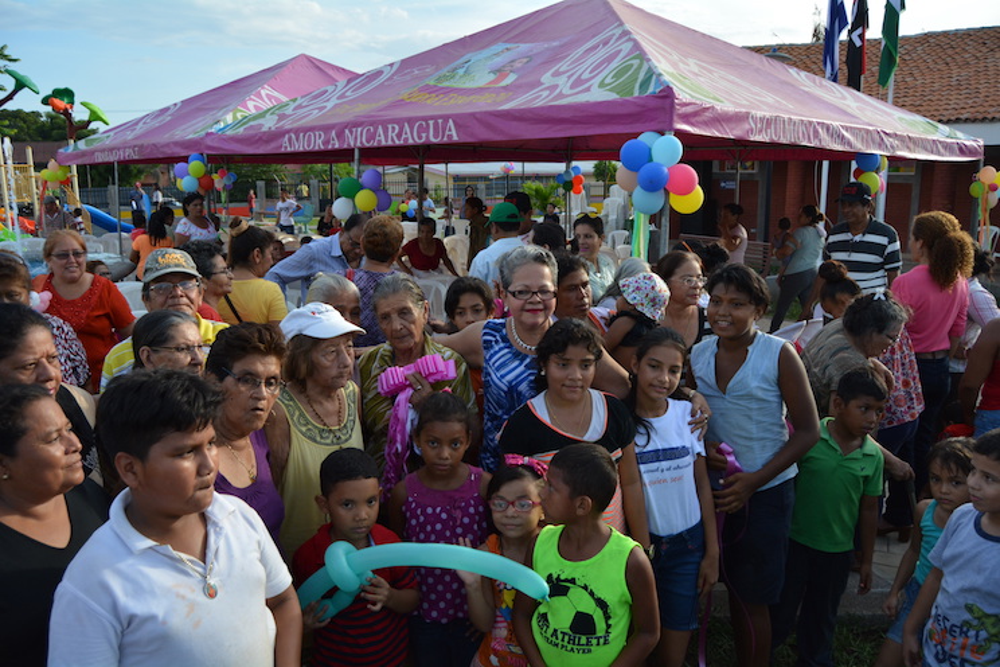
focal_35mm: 27
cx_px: 500
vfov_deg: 47.9
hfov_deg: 67.4
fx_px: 750
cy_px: 334
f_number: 5
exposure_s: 1/1250
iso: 400
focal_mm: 18
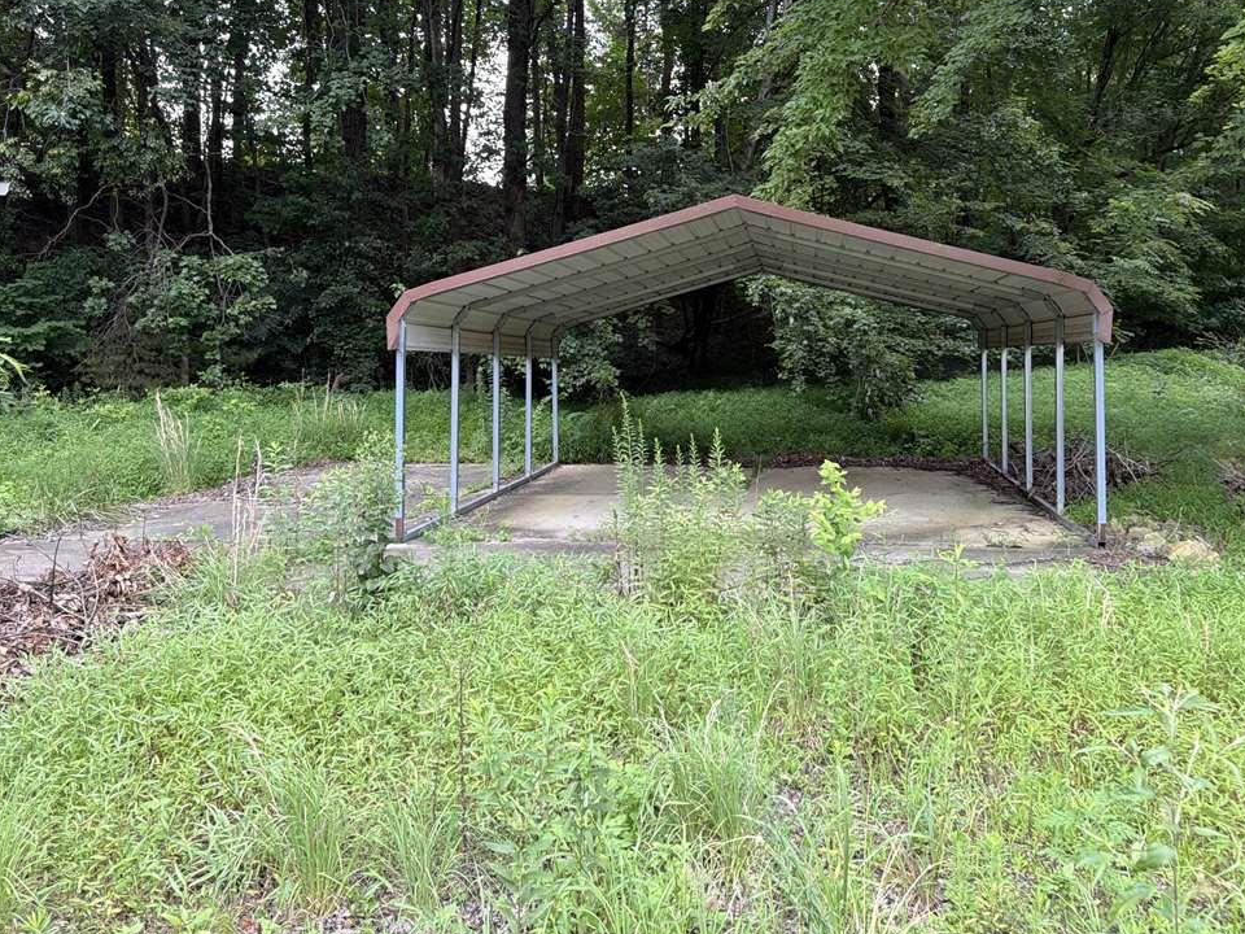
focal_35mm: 32
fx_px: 1151
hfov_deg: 56.7
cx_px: 680
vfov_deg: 43.7
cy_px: 337
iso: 80
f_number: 1.78
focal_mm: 6.76
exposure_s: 1/137
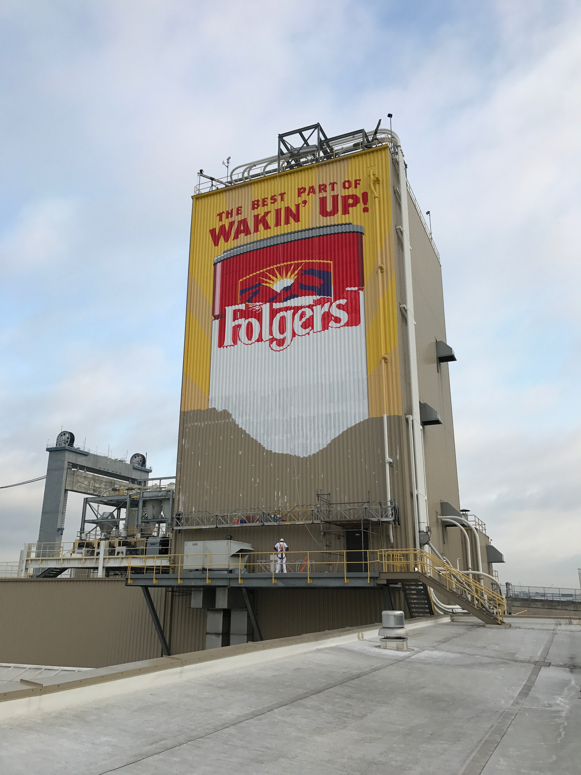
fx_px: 627
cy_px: 388
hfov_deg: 49.7
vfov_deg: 63.4
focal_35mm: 28
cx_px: 290
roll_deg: +0.0
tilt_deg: +18.3
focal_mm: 3.99
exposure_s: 1/921
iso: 20
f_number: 1.8
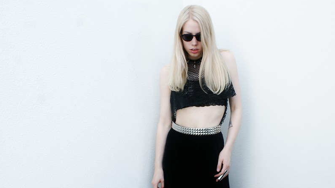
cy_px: 117
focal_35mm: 42
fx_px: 373
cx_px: 202
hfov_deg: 48.0
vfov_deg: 28.3
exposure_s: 1/50
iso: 100
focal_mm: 22
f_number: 7.1
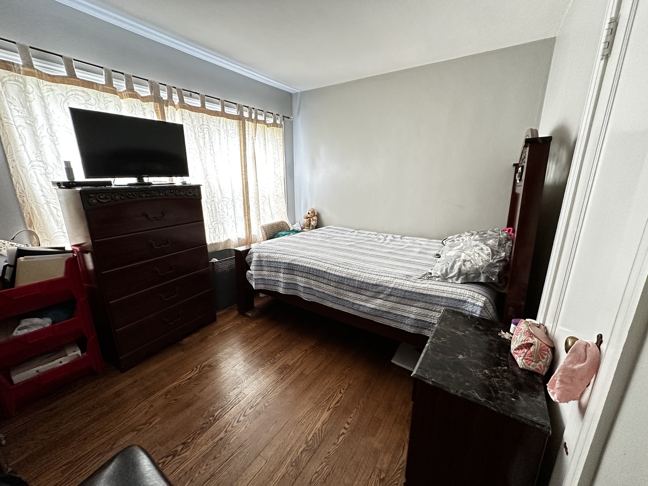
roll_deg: -0.2
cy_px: 243
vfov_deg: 85.7
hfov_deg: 102.1
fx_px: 262
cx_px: 324
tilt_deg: -14.1
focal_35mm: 14
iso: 400
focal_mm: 2.22
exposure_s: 1/60
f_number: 2.2
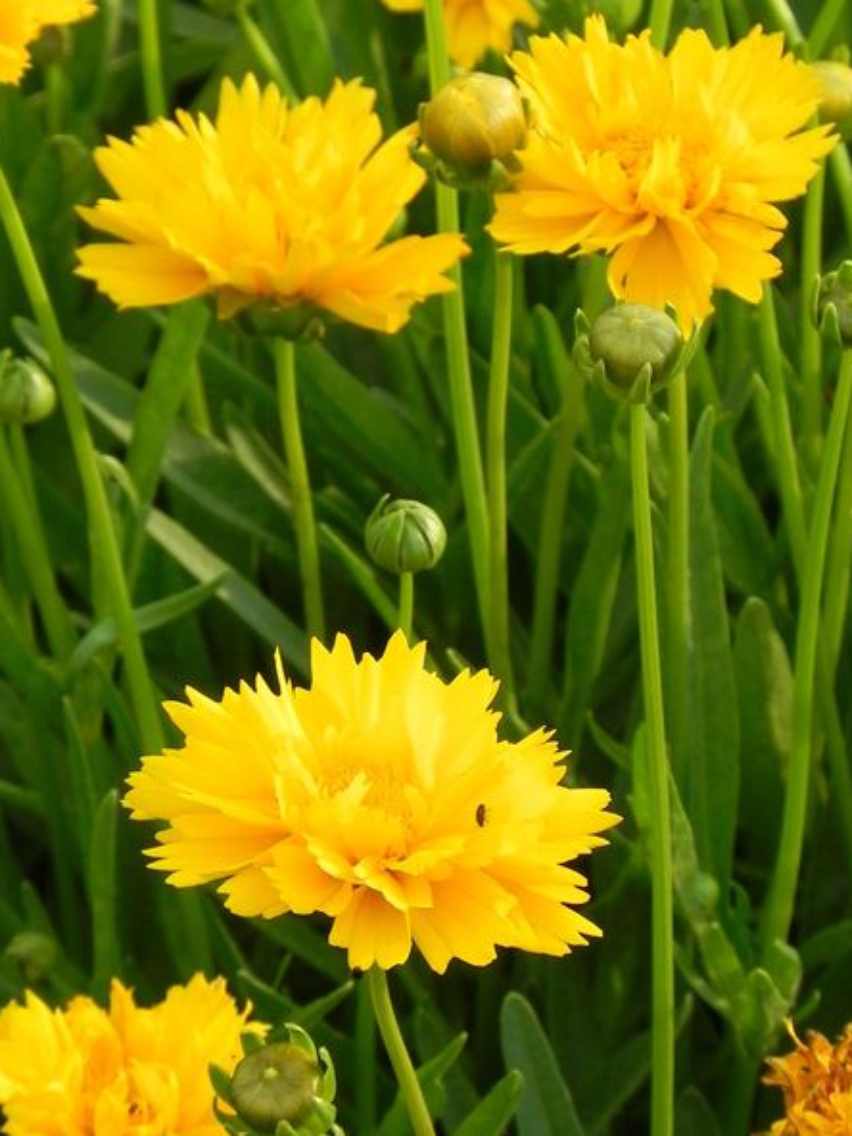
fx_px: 12897
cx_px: 334
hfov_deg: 3.8
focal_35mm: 393
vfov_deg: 5.0
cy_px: 457
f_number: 5.6
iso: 160
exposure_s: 1/160
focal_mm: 51.8
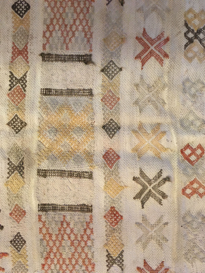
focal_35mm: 29
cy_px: 136
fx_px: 229
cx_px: 102
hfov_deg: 48.2
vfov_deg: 61.7
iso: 200
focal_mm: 4.15
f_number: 2.2
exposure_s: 1/17
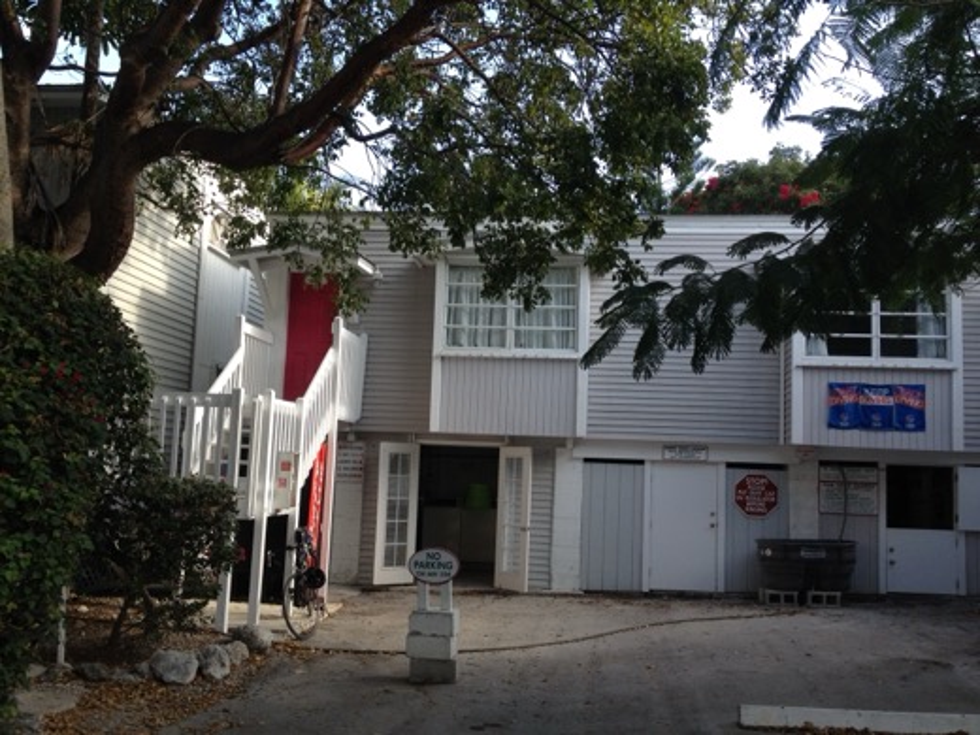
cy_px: 368
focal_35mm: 35
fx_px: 991
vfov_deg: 40.7
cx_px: 490
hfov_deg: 52.6
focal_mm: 4.28
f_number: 2.4
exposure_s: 1/297
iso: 64
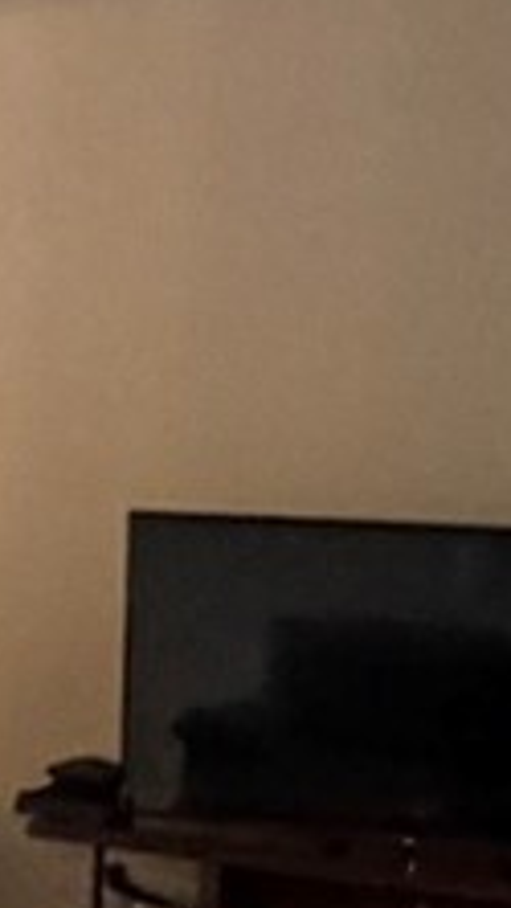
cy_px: 479
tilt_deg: -1.2
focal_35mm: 110
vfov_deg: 19.4
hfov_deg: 9.0
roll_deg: -1.7
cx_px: -1014
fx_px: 2648
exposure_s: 1/40
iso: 800
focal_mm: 2.22
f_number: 2.2
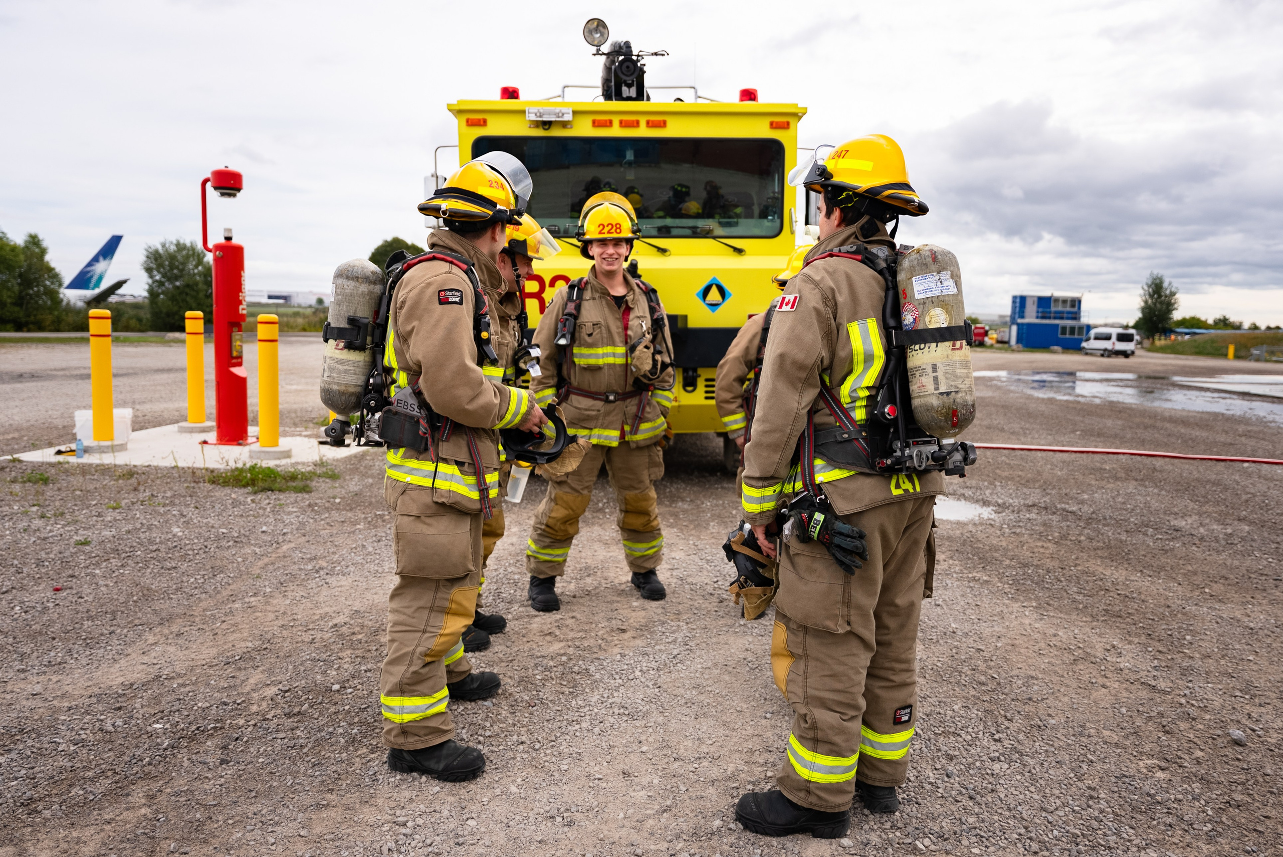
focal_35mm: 26
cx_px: 695
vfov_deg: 48.9
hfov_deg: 68.4
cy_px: 412
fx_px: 941
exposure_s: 1/1600
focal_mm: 24
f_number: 2.8
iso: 125
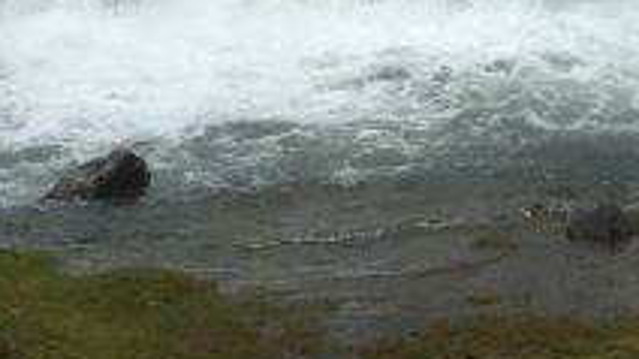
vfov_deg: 9.1
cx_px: 449
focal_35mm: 119
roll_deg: +1.4
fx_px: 2015
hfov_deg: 17.9
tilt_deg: +7.7
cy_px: -528
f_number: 2.2
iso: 25
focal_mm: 4.15
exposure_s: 1/686
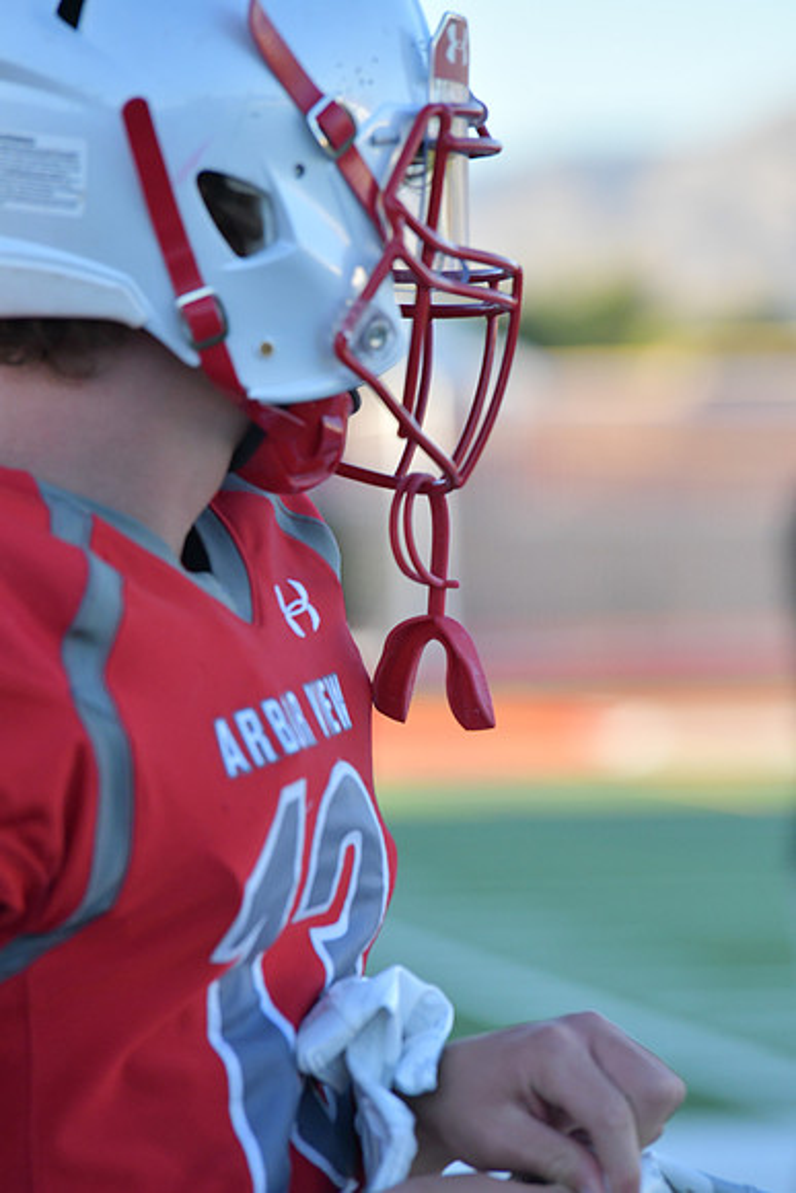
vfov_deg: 10.8
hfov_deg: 7.2
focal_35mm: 190
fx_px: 6297
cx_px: 398
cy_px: 596
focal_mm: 190
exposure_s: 1/3200
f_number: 5.6
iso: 2500
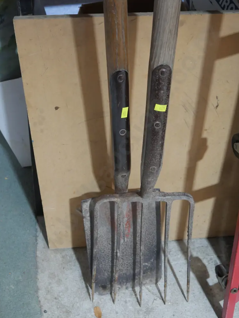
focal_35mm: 43
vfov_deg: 43.8
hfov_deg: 33.6
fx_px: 396
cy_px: 158
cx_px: 118
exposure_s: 1/60
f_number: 4.6
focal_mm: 21
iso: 1600
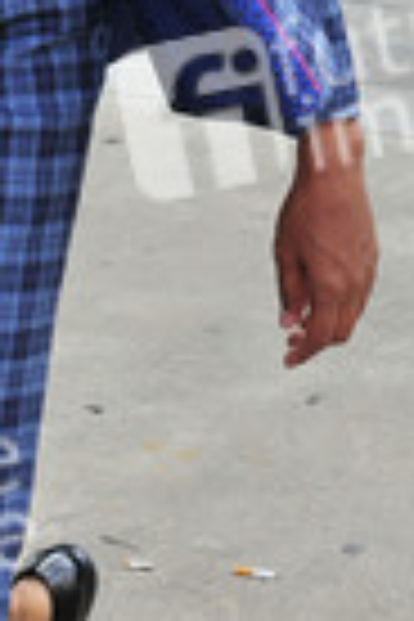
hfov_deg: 9.7
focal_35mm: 139
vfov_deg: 14.3
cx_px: -61
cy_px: -130
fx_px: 2398
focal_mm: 48
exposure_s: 1/400
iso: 320
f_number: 6.3
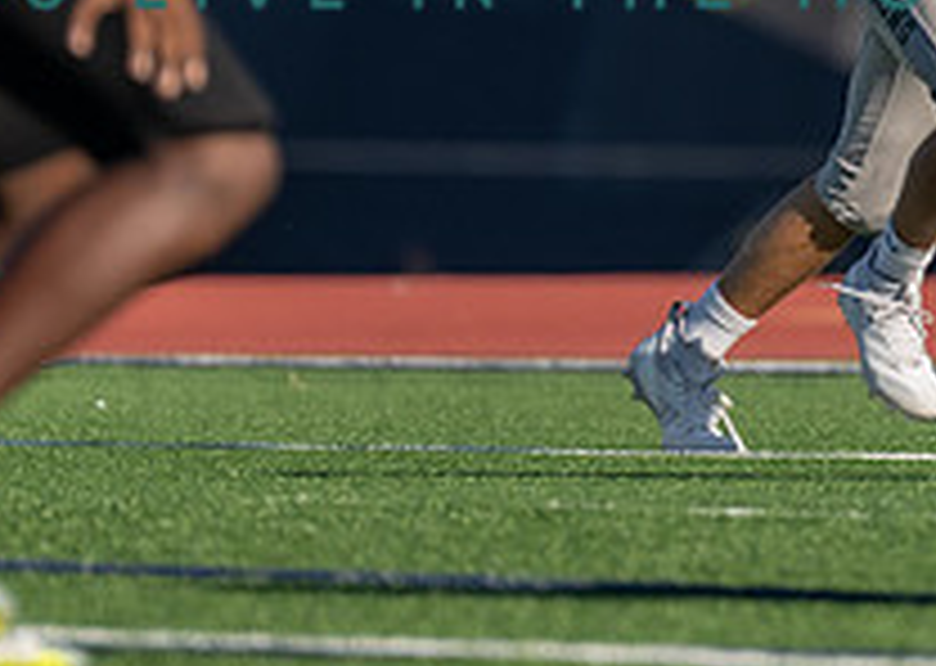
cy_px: -161
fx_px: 26867
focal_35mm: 1012
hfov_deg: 2.0
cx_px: 1014
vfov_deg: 1.4
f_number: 2.8
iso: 100
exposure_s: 1/2500
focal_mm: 200
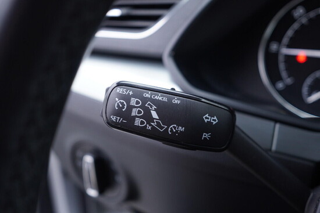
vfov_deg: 36.9
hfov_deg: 53.1
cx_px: 160
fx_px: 320
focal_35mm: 36
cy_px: 106
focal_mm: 24
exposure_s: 1/40
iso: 200
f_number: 2.8
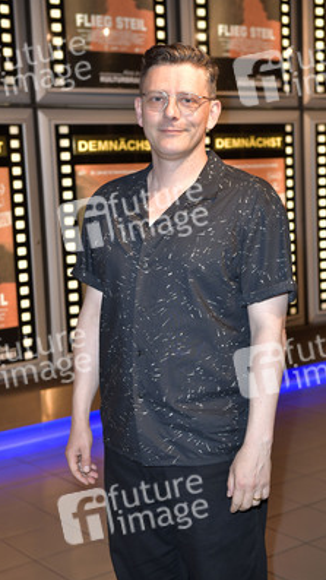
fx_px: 892
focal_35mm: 58
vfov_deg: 36.0
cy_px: 291
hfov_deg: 20.7
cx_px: 175
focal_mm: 55
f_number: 5
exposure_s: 1/160
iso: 1250
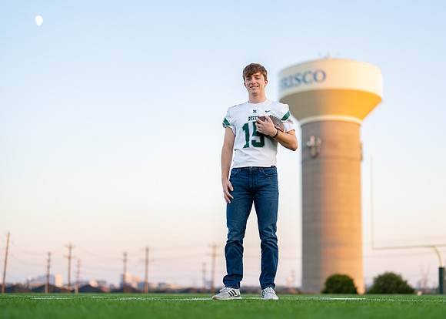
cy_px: 161
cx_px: 269
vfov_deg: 23.8
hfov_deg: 32.8
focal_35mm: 60
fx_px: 756
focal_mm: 50
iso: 100
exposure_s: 1/640
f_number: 1.2
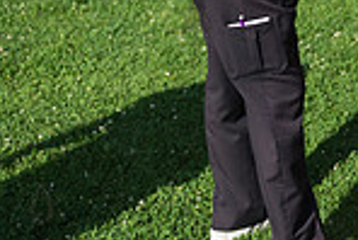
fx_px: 936
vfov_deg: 13.7
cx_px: 508
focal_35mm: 94
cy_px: -127
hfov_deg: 19.4
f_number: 2.8
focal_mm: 24
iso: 200
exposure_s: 1/4000
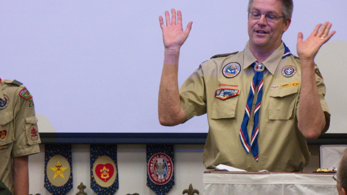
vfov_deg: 4.6
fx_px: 2439
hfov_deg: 8.1
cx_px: 116
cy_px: 113
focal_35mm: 265
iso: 3200
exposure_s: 1/125
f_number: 5.4
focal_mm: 84
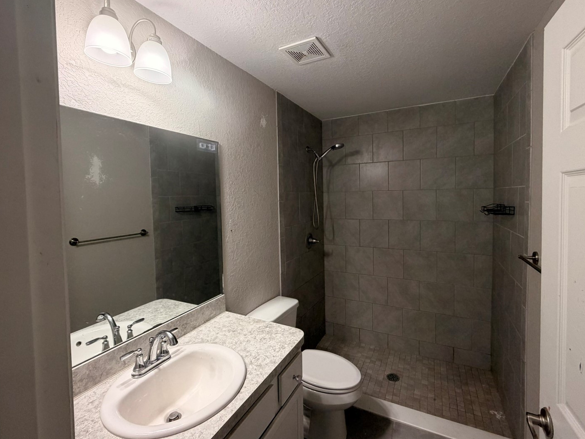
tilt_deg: -2.2
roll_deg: +1.5
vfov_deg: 78.0
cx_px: 303
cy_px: 204
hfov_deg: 94.5
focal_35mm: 16
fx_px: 270
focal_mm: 2.22
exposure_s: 1/60
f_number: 2.2
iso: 200
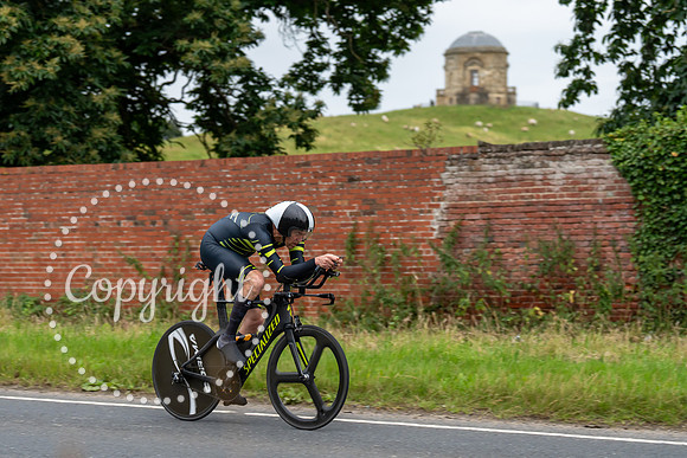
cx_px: 285
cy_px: 240
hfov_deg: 22.3
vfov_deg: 15.0
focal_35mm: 91
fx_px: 1743
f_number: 3.2
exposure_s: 1/640
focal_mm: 78
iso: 1000
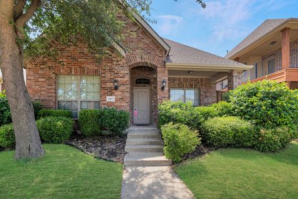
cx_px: 146
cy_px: 98
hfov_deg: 108.3
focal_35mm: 13
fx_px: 108
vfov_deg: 85.4
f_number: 9
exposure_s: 1/160
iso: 640
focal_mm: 12
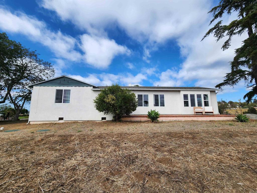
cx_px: 128
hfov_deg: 106.2
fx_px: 97
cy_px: 96
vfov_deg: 89.9
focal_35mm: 13
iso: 50
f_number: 2.2
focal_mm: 2.2
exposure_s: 1/2005
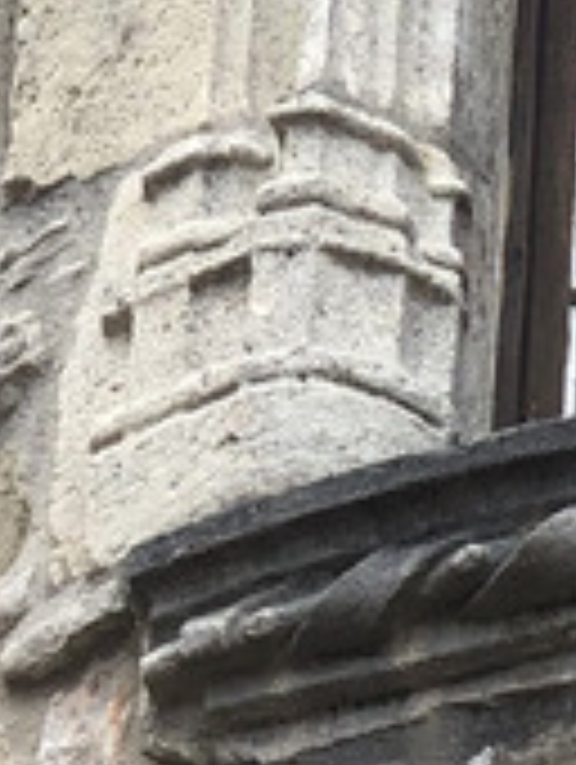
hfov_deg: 4.0
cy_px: 1112
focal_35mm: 366
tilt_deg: +24.1
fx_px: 8100
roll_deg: +0.3
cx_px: 1071
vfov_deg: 5.4
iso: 16
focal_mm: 6
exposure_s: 1/178
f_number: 2.4
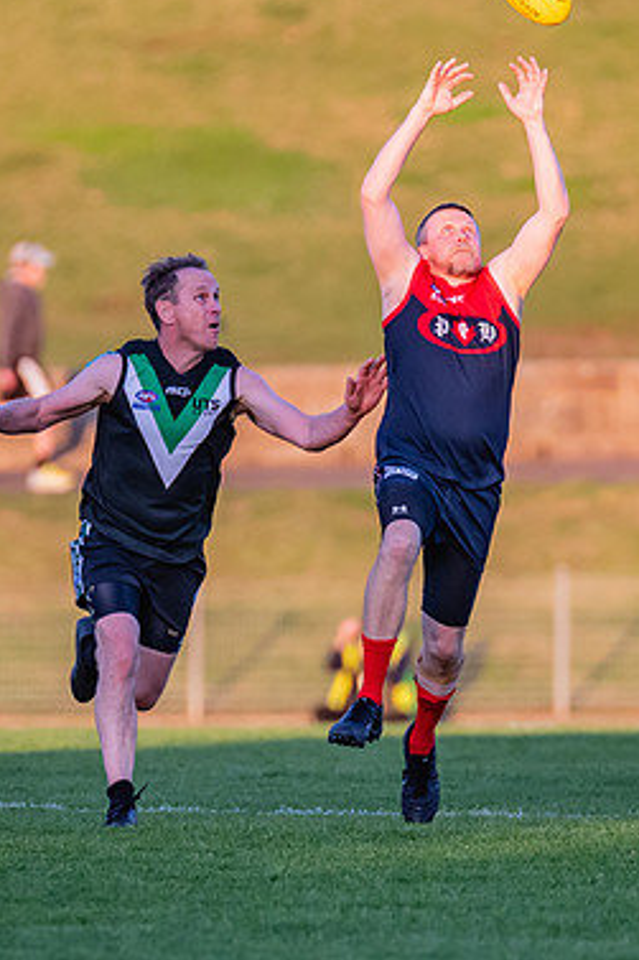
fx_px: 23556
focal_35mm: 884
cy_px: 516
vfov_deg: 2.3
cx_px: 437
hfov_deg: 1.6
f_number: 3.5
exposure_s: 1/1600
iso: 800
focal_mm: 300
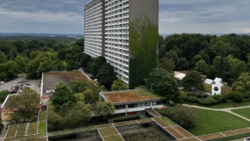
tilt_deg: -1.9
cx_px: 137
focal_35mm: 35
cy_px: 40
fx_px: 232
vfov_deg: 33.3
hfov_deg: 56.5
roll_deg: -0.1
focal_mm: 5.1
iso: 50
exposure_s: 1/608
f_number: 1.6
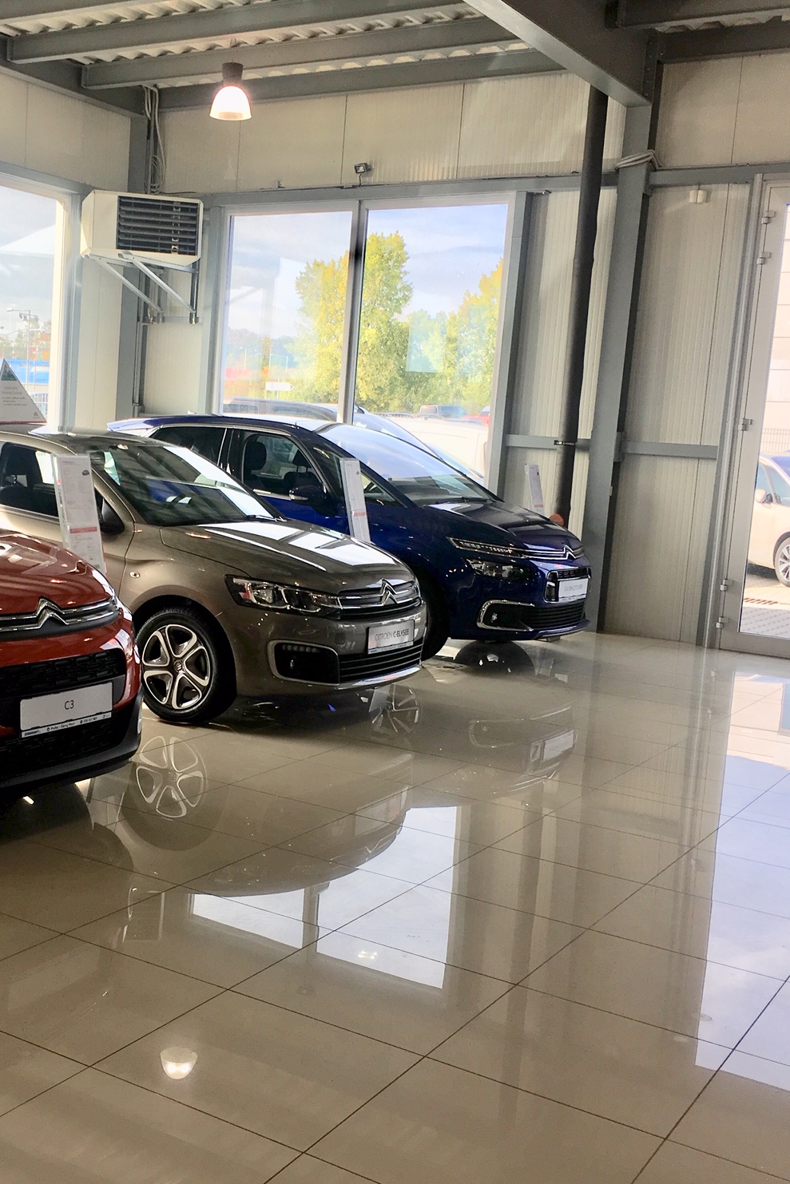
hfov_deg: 32.1
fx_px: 1349
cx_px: 203
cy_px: 592
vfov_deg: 47.4
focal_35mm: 41
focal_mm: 4.15
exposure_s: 1/361
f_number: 2.2
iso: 25
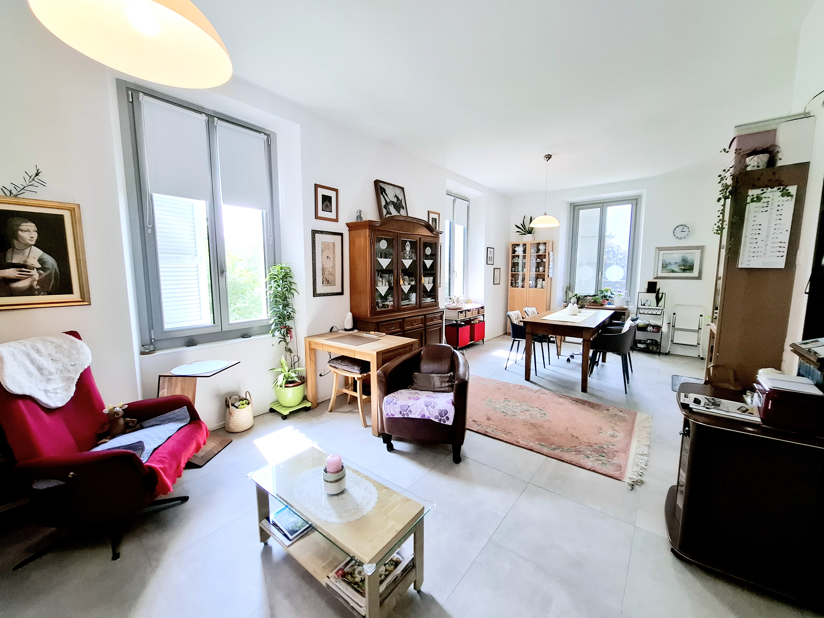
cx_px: 412
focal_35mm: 13
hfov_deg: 106.2
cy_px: 309
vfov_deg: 89.9
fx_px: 309
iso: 50
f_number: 2.2
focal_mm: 1.74
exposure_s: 1/100
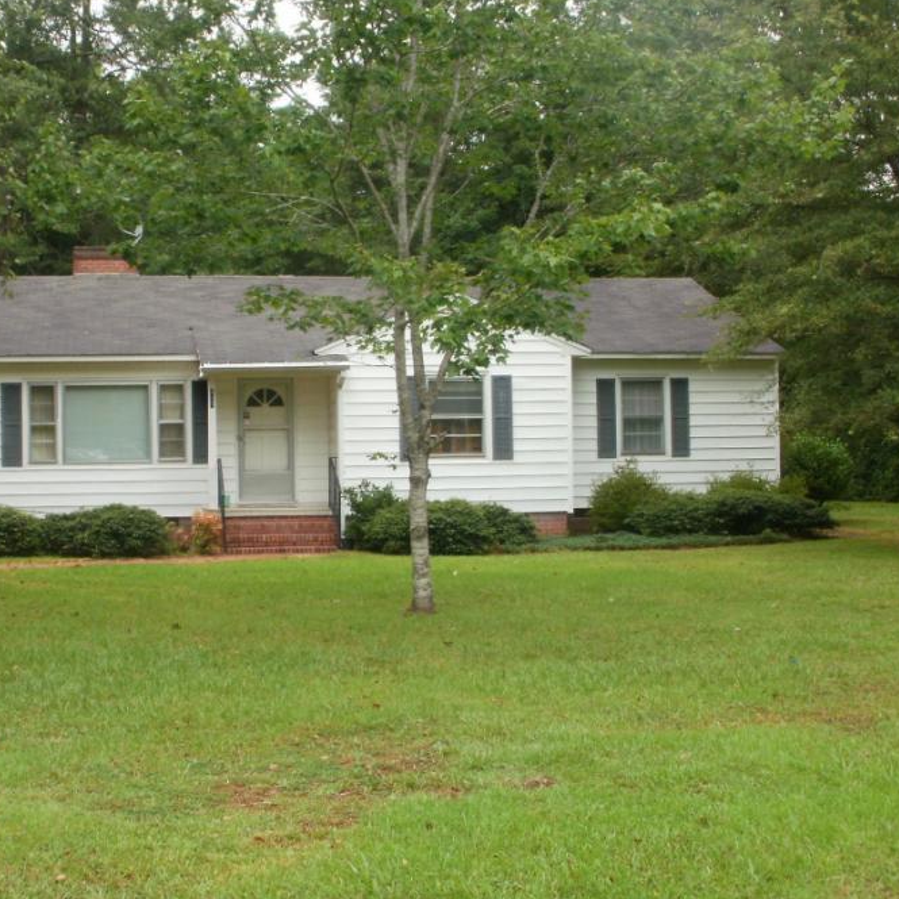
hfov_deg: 34.5
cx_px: 351
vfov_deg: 34.7
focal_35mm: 49
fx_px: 1440
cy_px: 447
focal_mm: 6.3
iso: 100
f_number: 5.6
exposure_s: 1/80
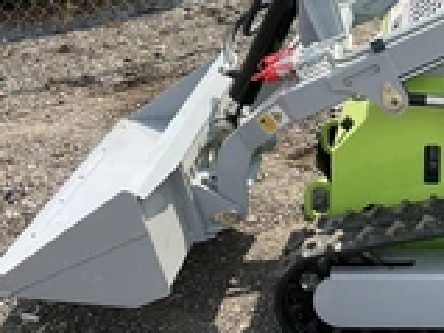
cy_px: 109
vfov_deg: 20.1
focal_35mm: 73
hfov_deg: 25.3
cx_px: 450
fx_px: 936
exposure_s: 1/1121
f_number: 1.8
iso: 25
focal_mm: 3
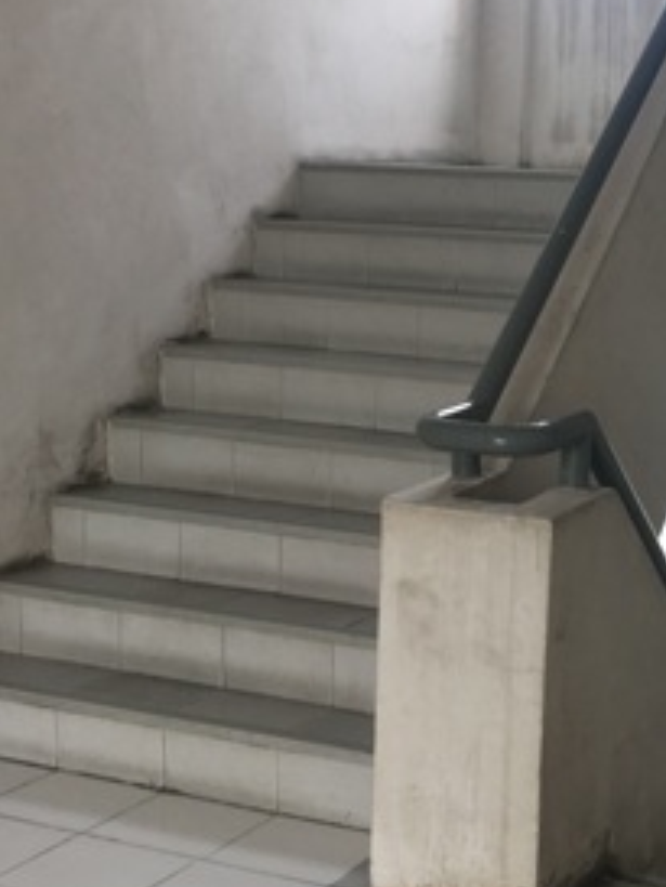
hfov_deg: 21.4
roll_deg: -3.1
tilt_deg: -6.3
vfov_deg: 28.5
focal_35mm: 68
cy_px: 416
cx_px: 517
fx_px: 1743
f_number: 2.2
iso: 40
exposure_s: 1/100
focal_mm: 4.15
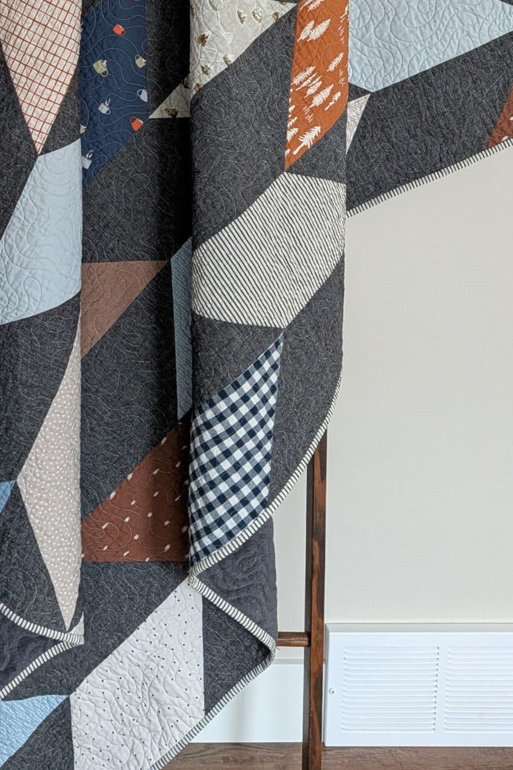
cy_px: 75
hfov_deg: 26.4
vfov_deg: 37.0
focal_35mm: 50
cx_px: 93
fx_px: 1069
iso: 601
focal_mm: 4.53
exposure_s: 1/40
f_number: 1.7
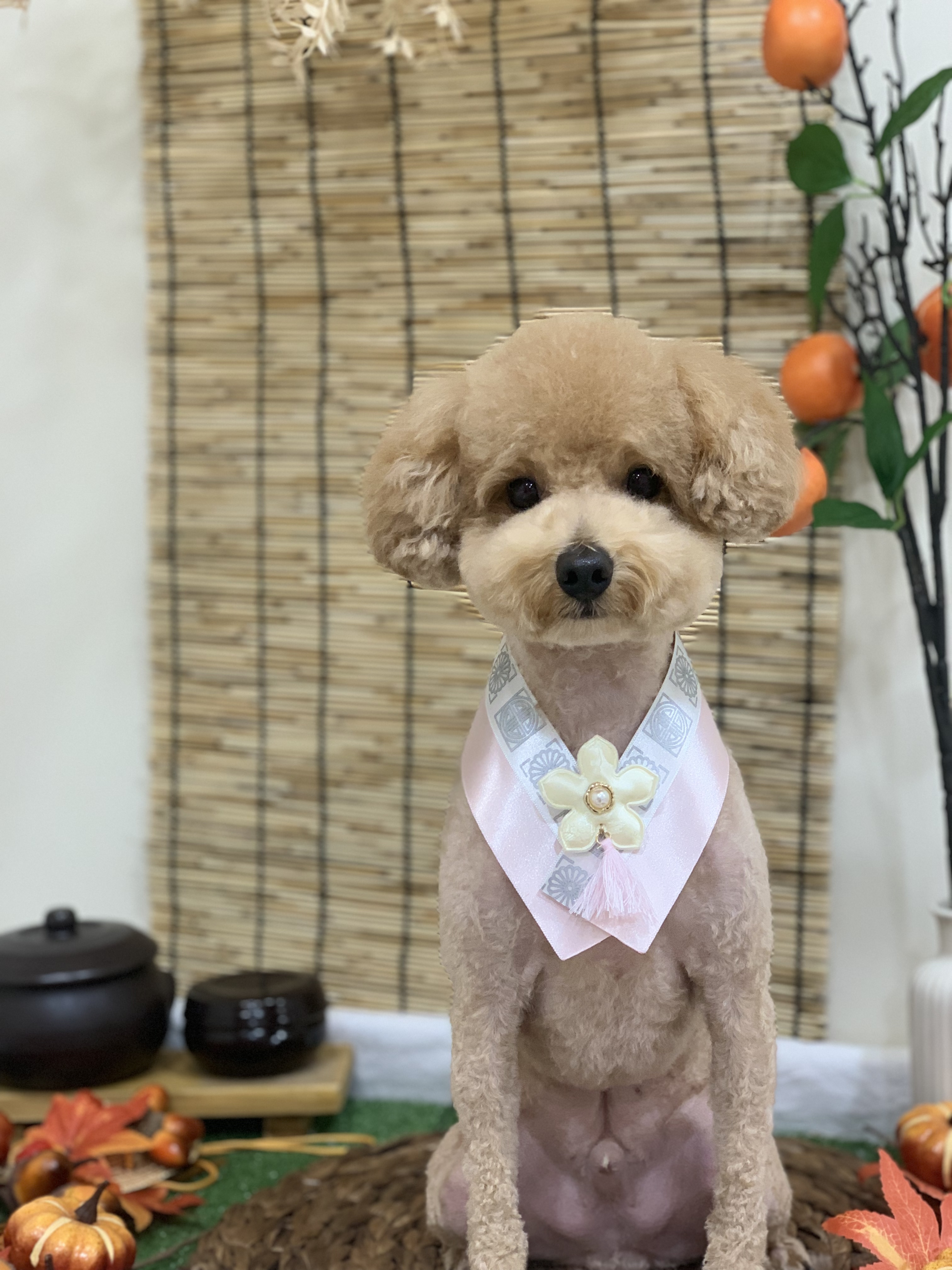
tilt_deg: -2.8
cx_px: 476
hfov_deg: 28.0
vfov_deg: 36.8
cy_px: 635
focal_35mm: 52
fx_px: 1907
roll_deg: +1.5
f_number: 2.4
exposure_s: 1/60
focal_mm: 6
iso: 125
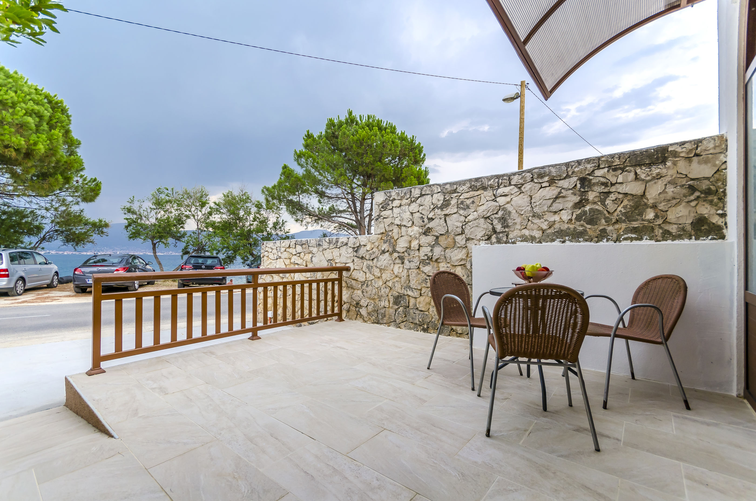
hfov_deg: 100.5
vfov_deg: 77.1
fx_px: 314
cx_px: 378
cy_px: 250
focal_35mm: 15
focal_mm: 10
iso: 100
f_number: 7.1
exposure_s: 1/250
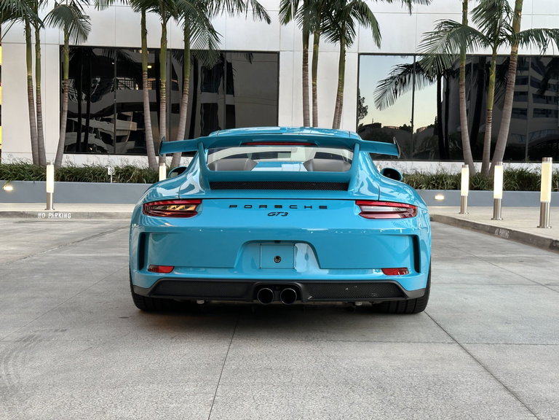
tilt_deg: -2.2
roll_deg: -1.3
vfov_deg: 30.3
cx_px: 280
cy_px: 210
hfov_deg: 39.7
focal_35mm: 48
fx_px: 775
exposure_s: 1/120
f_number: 1.78
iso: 100
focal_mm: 6.86
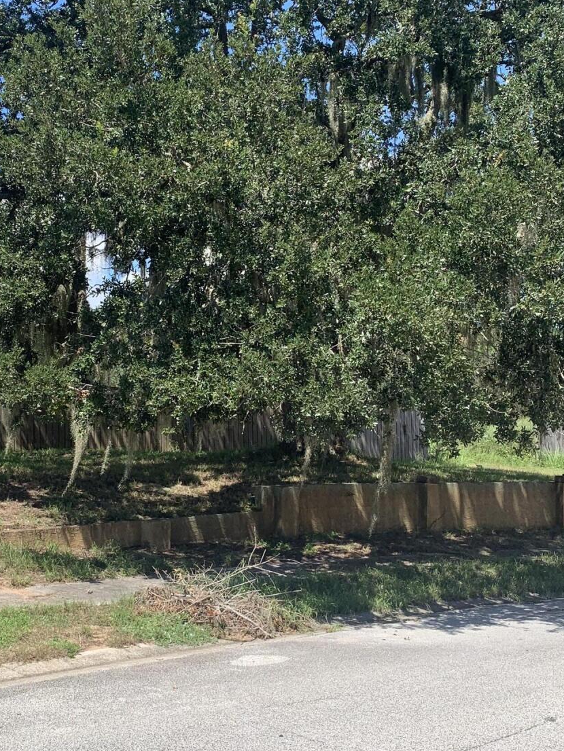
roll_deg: +0.4
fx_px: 1021
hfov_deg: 30.5
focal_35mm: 47
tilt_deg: +3.7
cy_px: 404
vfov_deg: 40.4
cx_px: 164
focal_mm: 4.25
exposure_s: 1/1880
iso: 25
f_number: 1.8
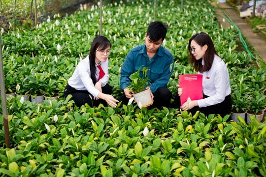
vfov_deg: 27.0
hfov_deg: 39.6
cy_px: 88
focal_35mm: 50
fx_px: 369
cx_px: 133
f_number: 2.2
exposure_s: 1/200
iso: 125
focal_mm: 50
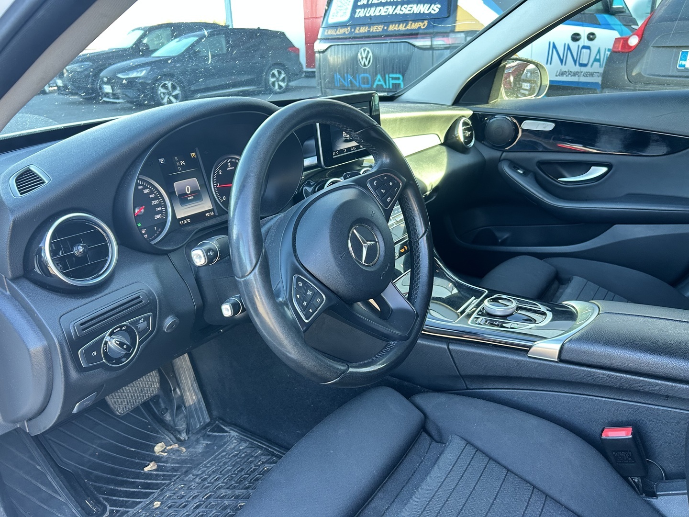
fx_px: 518
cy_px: 258
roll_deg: +2.2
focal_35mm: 26
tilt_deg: -21.5
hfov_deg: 67.3
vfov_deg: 53.1
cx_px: 344
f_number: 1.5
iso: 125
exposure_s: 1/110
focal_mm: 5.7
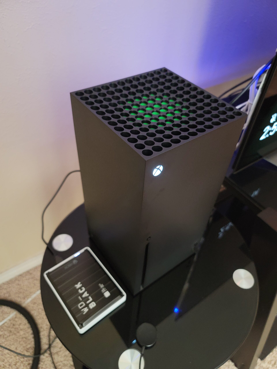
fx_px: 267
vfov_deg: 69.4
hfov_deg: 54.9
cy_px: 184
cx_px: 138
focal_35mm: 25
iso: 1250
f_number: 1.8
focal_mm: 7
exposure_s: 1/15
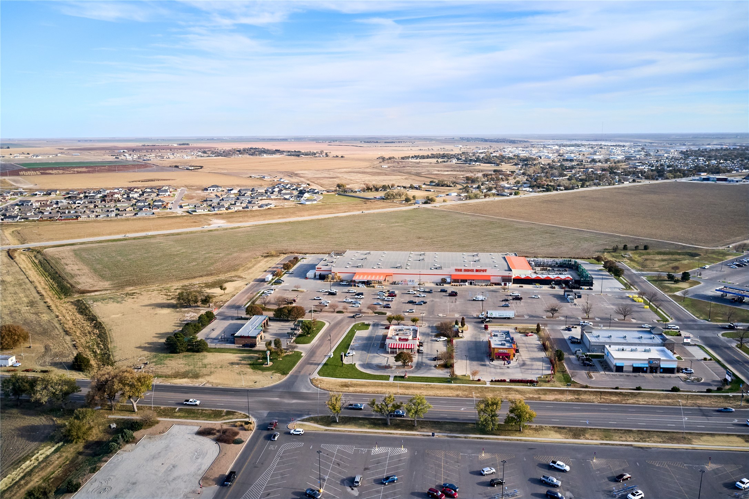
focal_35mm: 28
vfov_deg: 46.4
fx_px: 582
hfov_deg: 65.5
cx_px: 374
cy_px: 250
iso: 800
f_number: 5.6
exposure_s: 1/80
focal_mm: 10.3
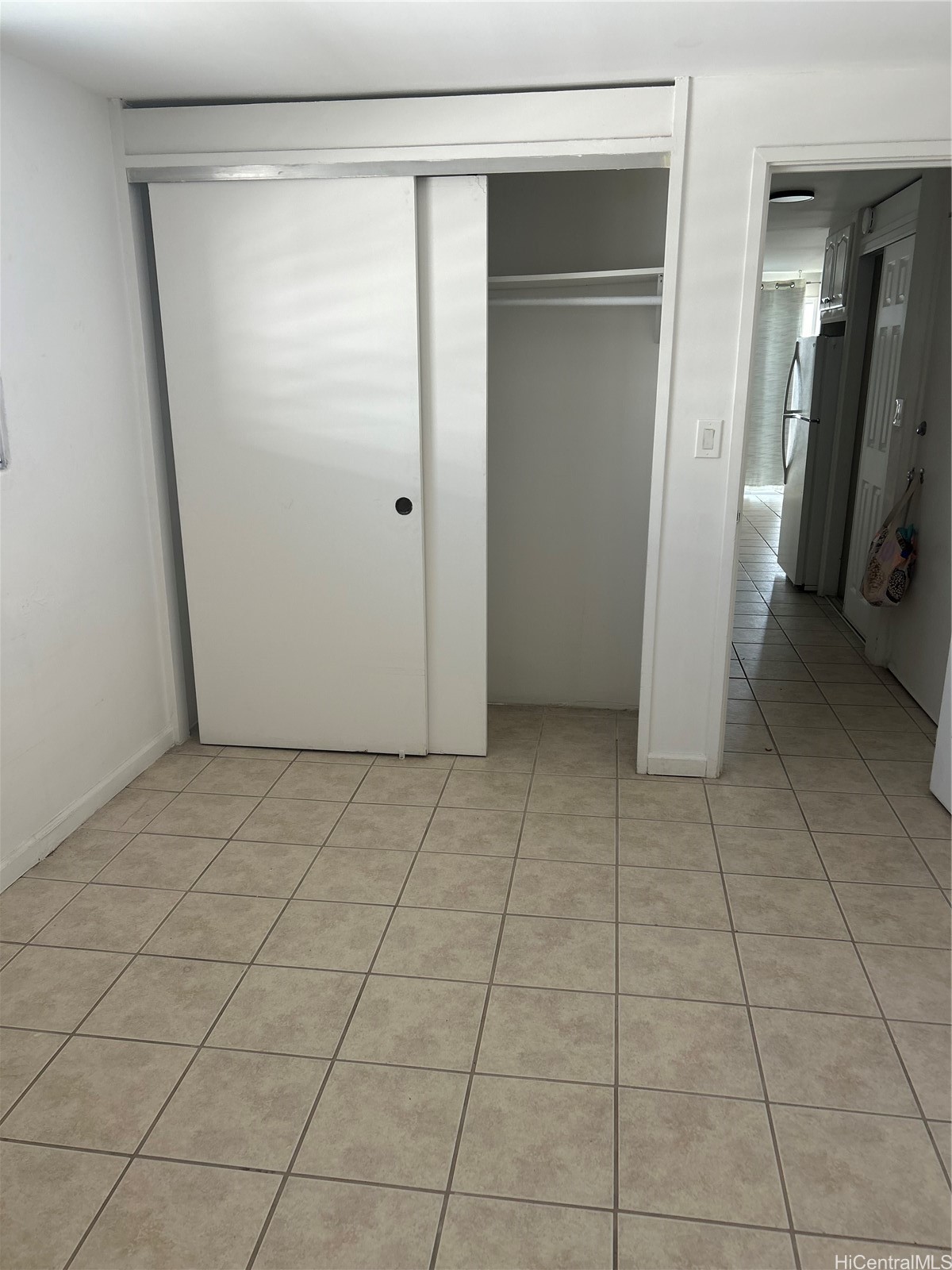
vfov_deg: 67.3
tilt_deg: -12.0
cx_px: 476
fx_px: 953
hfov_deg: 53.1
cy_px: 635
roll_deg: +0.3
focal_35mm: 26
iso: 50
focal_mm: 5.7
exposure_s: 1/121
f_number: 1.5
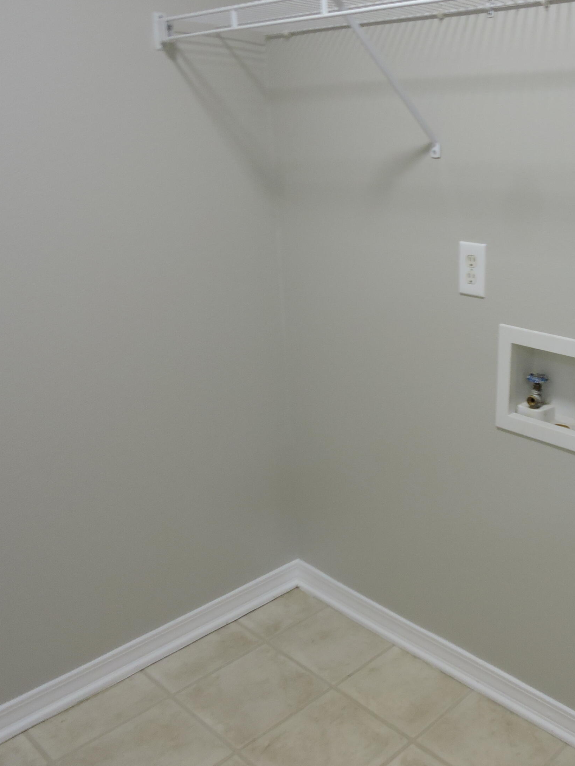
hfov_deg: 40.7
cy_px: 377
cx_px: 481
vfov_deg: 55.4
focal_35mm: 33
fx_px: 731
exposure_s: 1/30
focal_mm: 4.3
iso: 280
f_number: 3.3
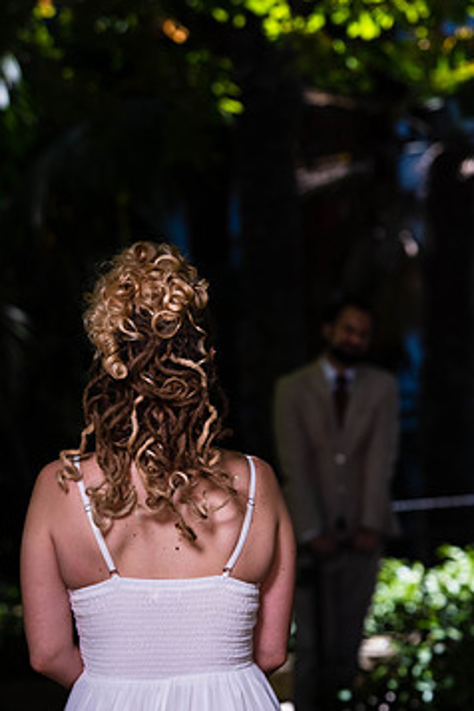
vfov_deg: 19.1
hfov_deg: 12.8
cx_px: 185
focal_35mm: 107
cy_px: 390
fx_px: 2113
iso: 800
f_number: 3.5
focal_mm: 85
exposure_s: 1/8000
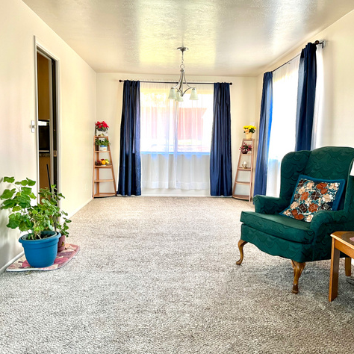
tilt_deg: -6.2
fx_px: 359
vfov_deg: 52.5
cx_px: 184
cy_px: 178
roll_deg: -2.1
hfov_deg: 52.5
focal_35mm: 31
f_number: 1.6
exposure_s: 1/65
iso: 125
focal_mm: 5.1
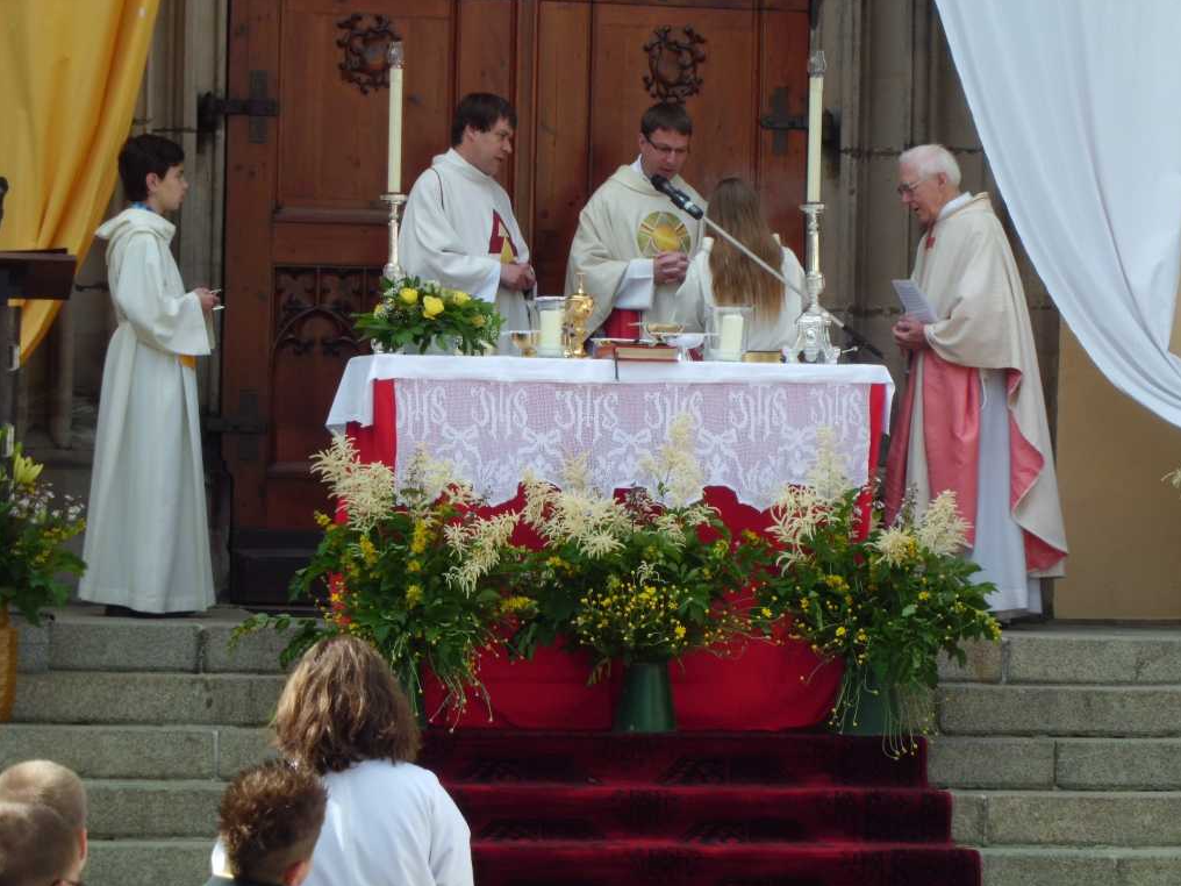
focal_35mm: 131
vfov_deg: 11.3
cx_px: 593
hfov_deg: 15.1
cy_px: 442
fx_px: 4469
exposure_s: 1/160
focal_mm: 23.5
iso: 100
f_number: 6.5
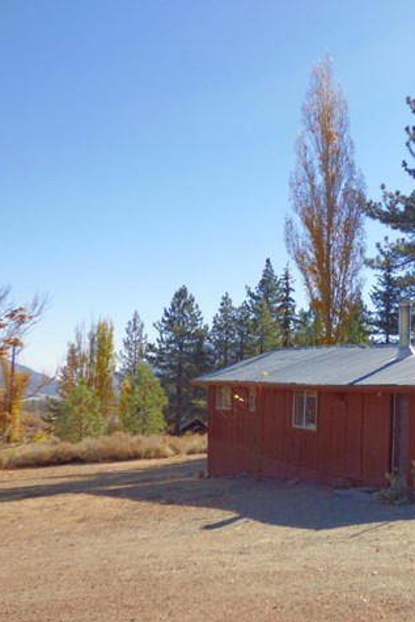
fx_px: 726
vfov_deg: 46.4
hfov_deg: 30.7
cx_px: 359
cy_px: 312
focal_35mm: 42
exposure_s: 1/1300
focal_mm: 5.29
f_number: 3.3
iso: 100
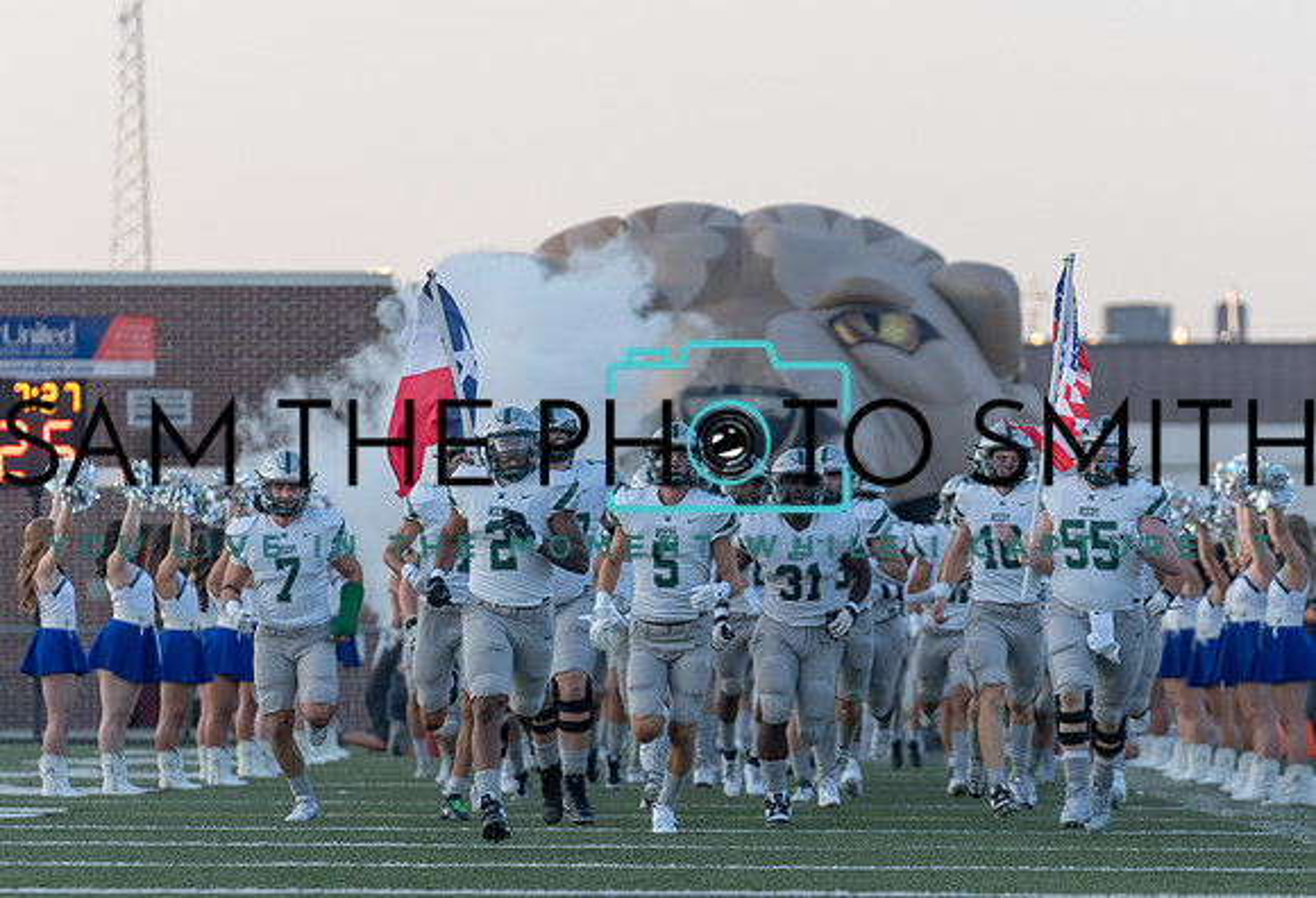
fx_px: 11430
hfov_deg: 6.6
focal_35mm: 310
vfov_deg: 4.5
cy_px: 625
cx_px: 704
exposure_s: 1/1000
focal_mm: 200
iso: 500
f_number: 3.5
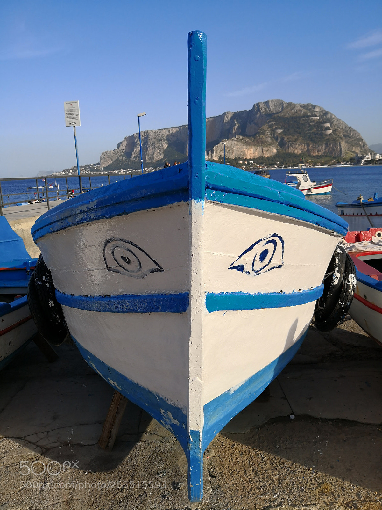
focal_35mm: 27
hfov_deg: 51.4
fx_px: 397
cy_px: 255
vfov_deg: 65.3
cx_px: 191
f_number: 1.6
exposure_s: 1/2500
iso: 50
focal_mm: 3.95
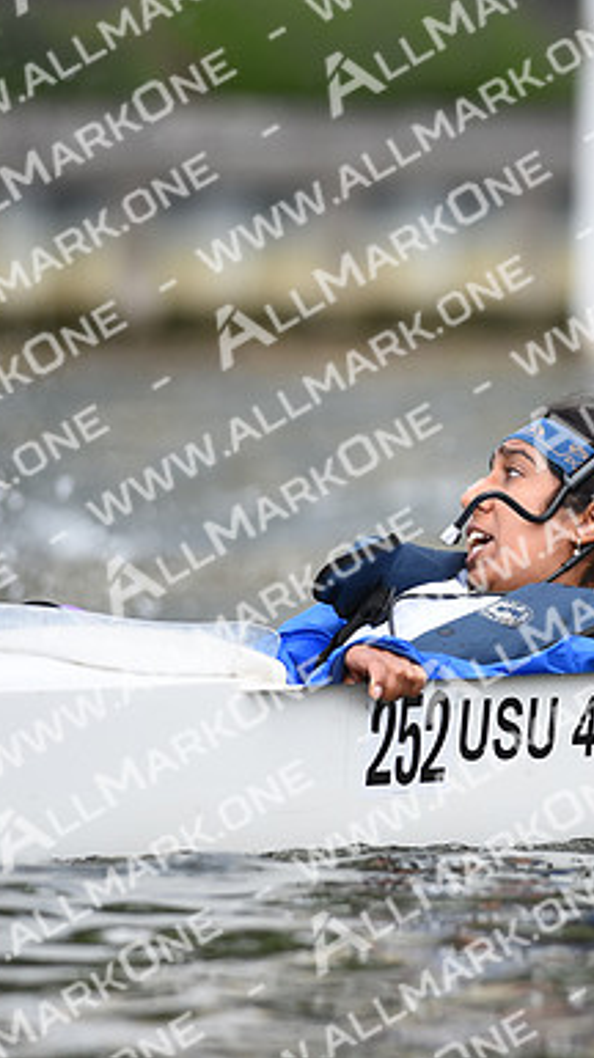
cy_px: 529
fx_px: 13299
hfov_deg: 2.6
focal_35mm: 474
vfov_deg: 4.6
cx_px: 470
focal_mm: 300
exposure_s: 1/1600
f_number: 4
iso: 250
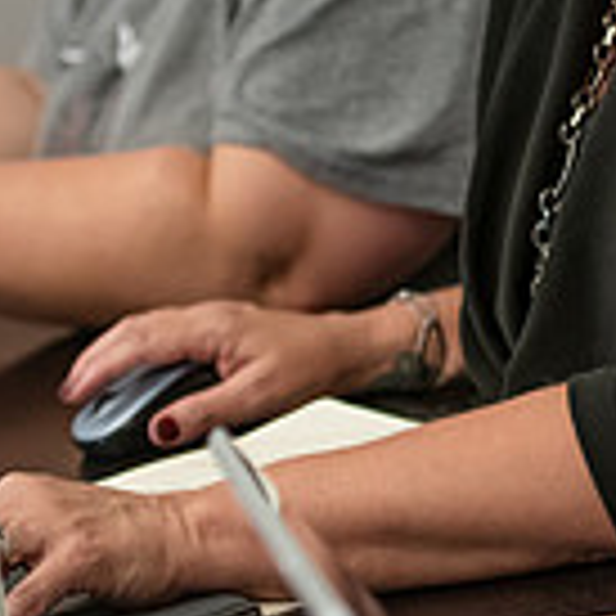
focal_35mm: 280
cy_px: -43
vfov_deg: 6.2
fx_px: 5637
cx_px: 683
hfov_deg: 6.2
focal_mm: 78
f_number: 2.8
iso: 1000
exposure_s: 1/200
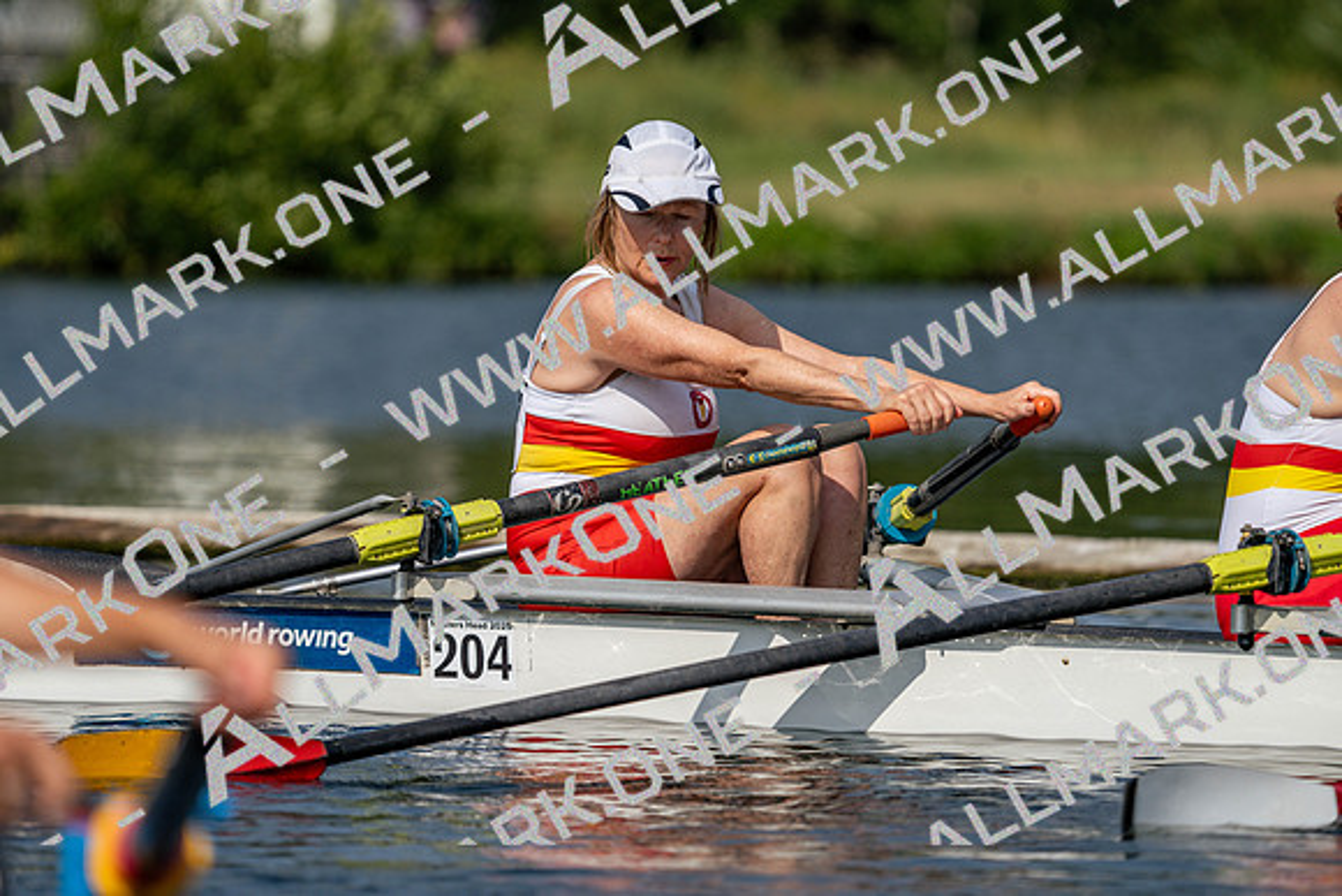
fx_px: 13944
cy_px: 448
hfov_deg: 5.5
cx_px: 671
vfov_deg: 3.7
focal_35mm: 374
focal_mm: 374
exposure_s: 1/1600
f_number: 6.3
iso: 125
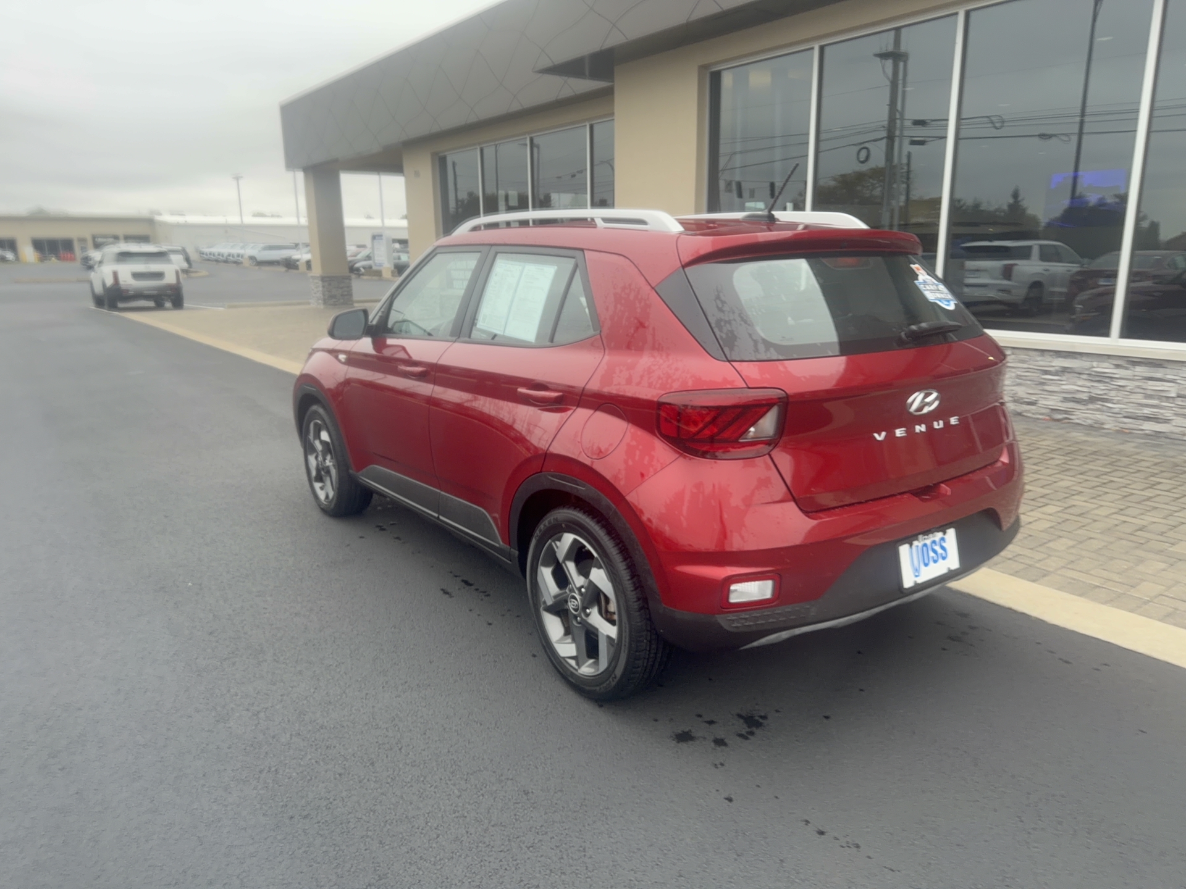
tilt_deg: -12.6
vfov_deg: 56.8
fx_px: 822
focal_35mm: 24
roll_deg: -1.4
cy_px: 444
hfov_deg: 71.6
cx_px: 593
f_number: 1.78
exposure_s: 1/858
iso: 80
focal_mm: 6.76
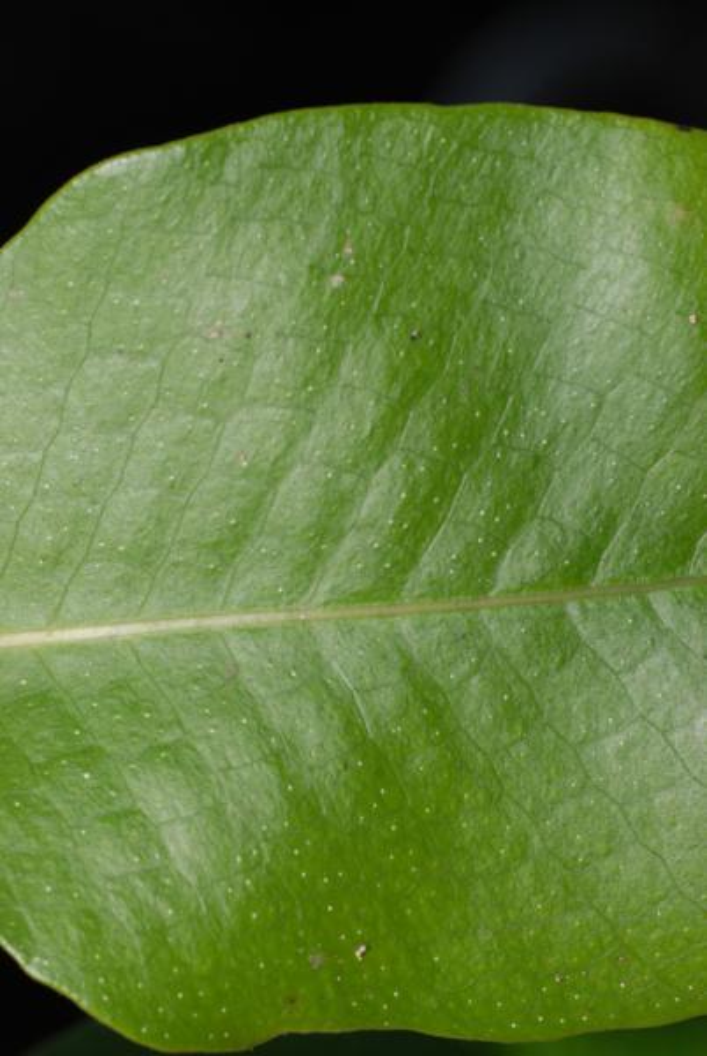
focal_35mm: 105
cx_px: 354
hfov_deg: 13.1
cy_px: 528
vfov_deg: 19.4
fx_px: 3082
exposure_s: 1/60
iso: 200
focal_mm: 70
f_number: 11
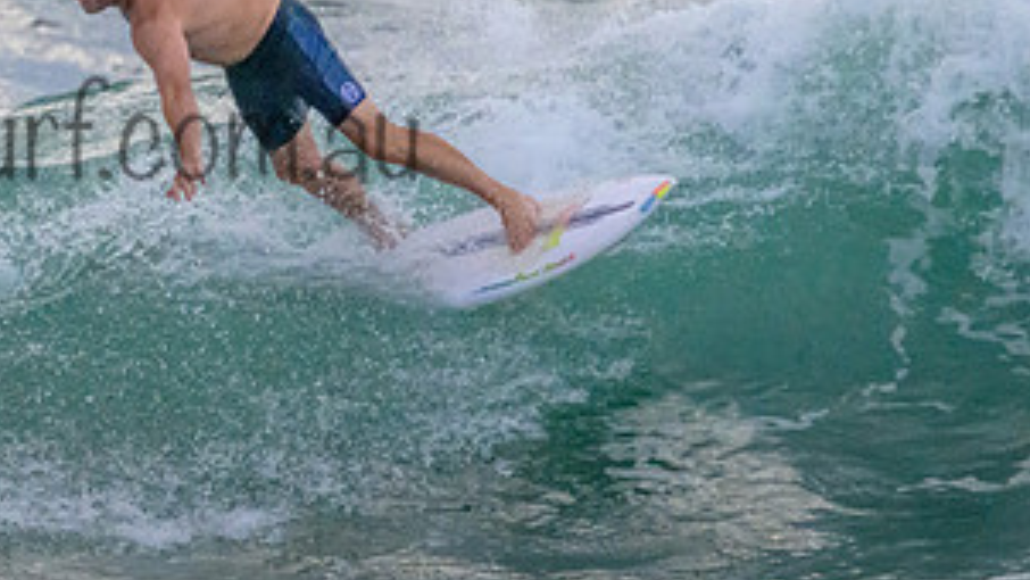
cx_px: 58
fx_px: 43925
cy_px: 101
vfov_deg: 0.8
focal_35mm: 1608
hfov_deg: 1.3
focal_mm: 800
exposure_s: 1/800
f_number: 11
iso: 11400
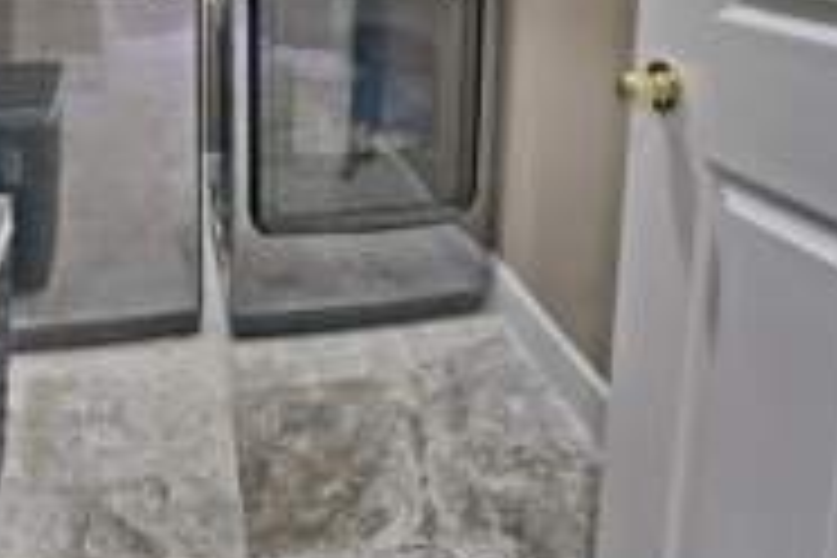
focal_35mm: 31
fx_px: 721
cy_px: -27
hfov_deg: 59.1
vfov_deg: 36.9
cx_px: 288
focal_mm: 12
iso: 100
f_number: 11
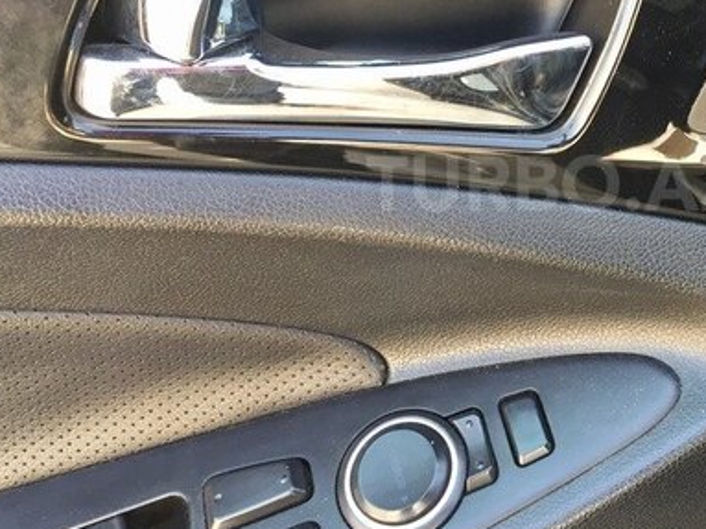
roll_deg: +0.4
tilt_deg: -35.3
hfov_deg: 37.0
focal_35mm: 50
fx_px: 1019
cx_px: 555
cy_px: 183
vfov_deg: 28.9
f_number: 2.2
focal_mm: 4.15
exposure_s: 1/33
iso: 32
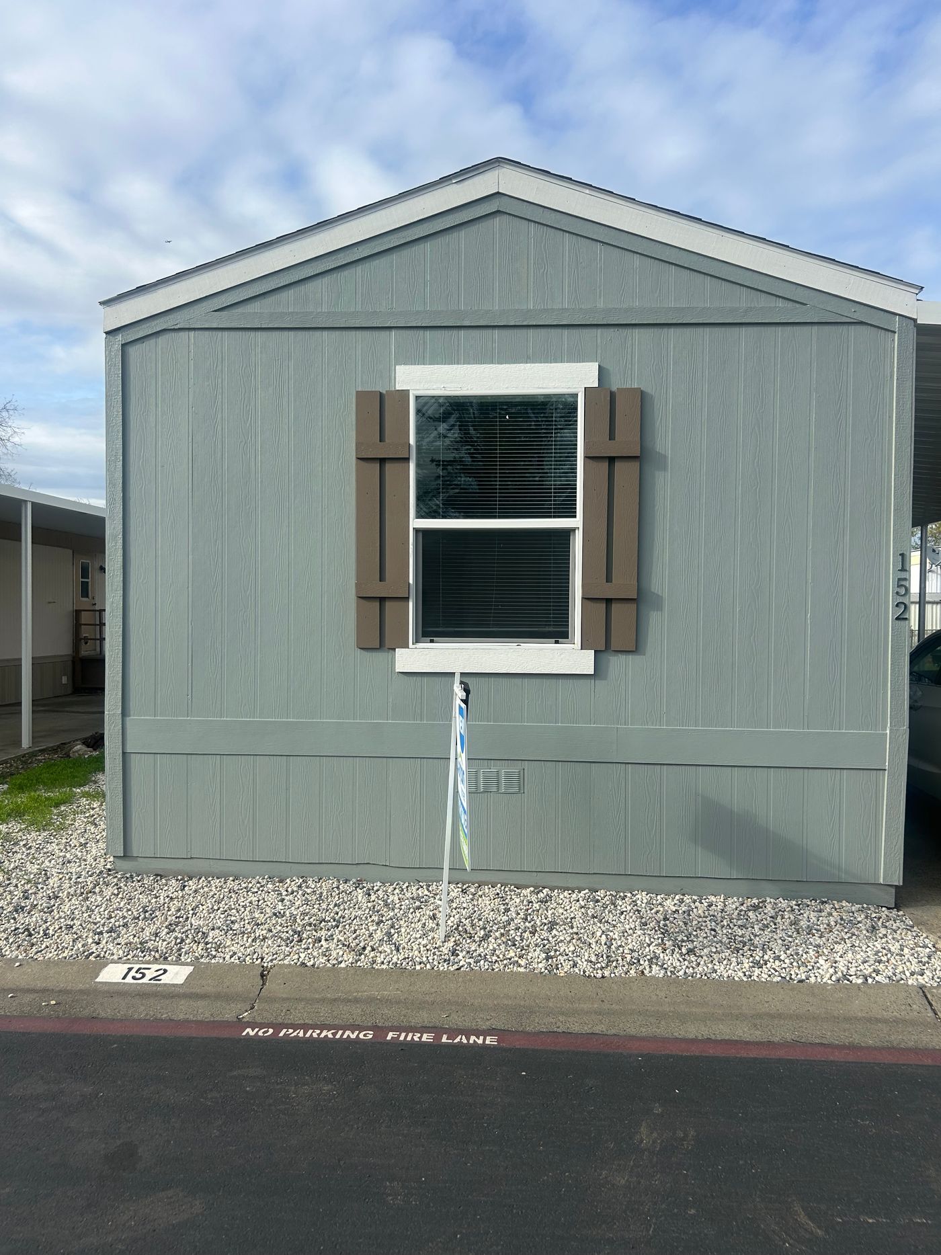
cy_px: 628
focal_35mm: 26
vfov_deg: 67.3
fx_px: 942
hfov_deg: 53.1
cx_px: 470
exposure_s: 1/3460
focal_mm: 5.7
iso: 50
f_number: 1.5
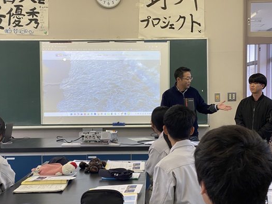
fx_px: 471
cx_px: 138
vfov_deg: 24.4
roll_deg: +0.0
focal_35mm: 60
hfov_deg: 32.2
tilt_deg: -3.7
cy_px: 109
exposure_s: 1/100
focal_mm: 6
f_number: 2
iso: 64
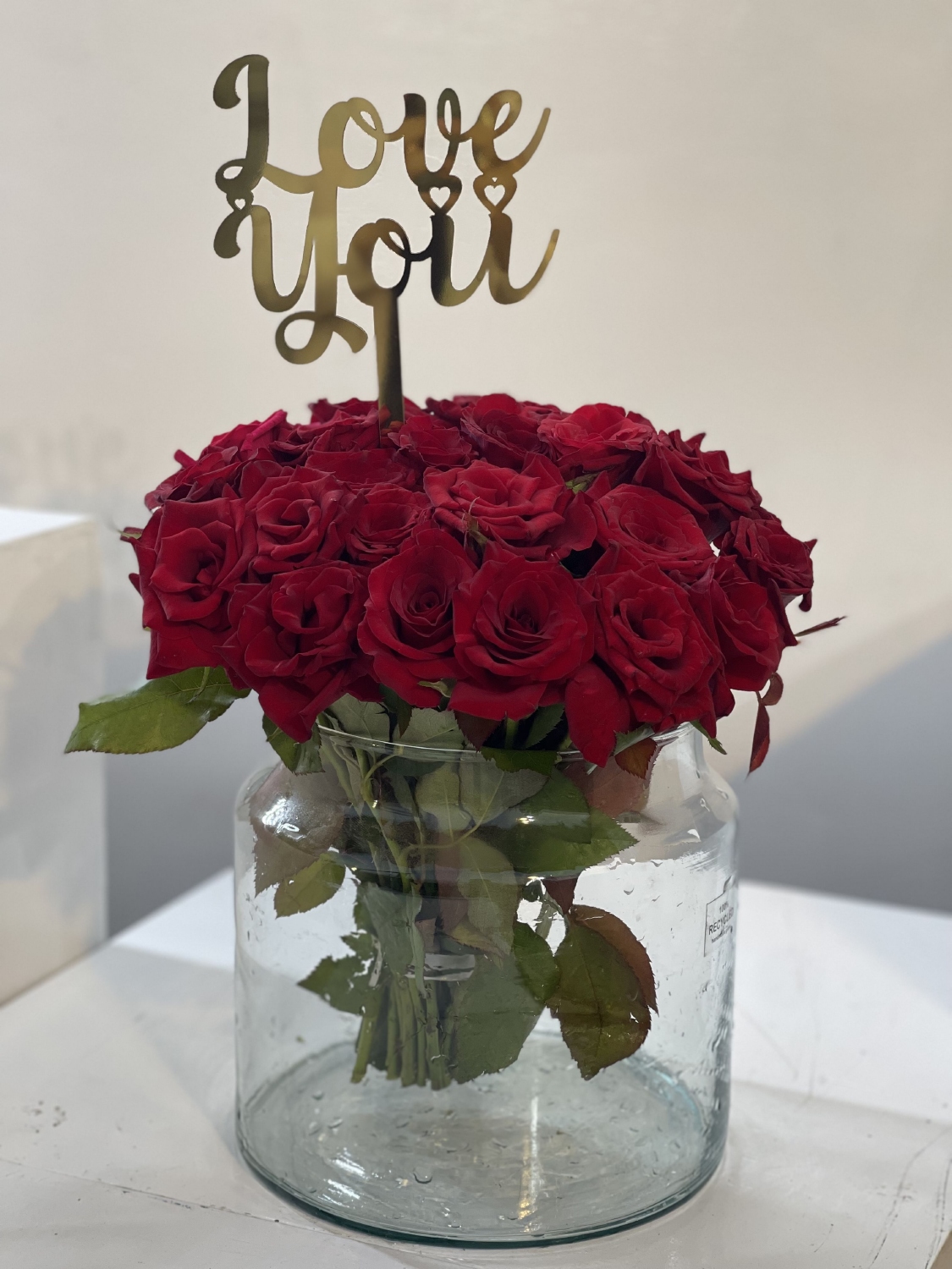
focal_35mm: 64
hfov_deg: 22.9
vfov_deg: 30.3
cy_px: 634
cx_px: 476
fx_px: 2347
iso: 80
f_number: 2.2
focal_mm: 7.5
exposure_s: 1/100
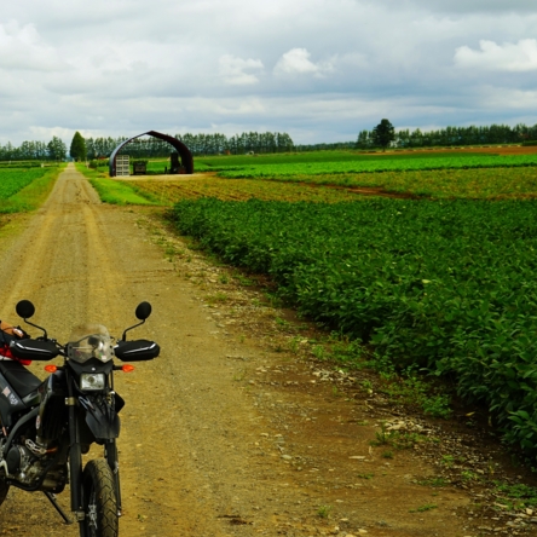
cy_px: 267
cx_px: 99
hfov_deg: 23.6
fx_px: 1264
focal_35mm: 72
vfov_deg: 24.0
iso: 100
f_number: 8
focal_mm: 47
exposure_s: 1/90
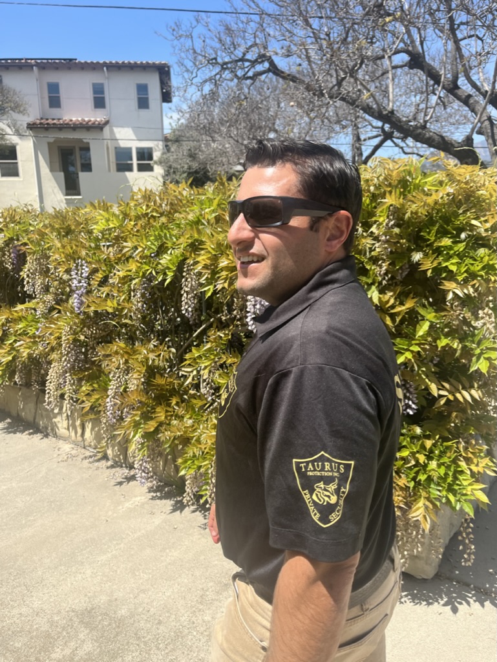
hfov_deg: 53.1
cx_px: 248
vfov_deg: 67.3
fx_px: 497
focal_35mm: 26
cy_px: 331
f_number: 1.6
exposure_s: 1/1890
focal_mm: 5.1
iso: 50
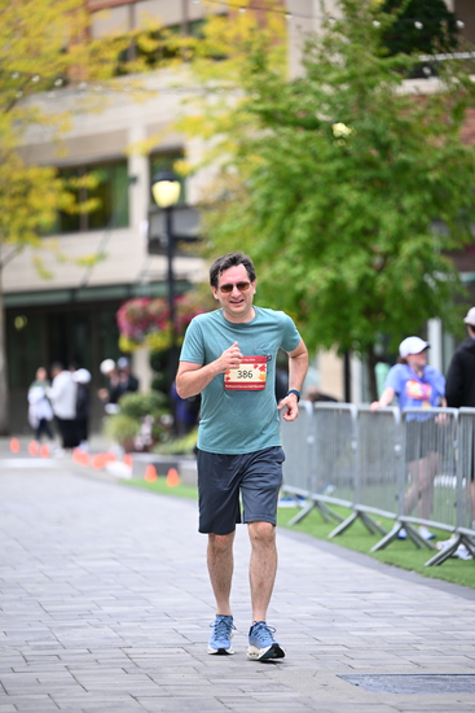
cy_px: 356
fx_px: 3263
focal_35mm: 165
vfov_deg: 12.4
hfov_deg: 8.3
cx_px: 238
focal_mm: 165
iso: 640
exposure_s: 1/2000
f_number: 2.8
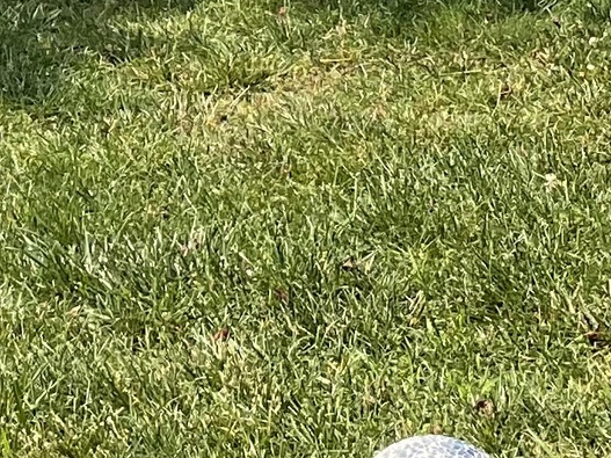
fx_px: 2982
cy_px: -281
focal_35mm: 169
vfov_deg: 8.5
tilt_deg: -7.6
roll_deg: +2.2
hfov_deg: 11.5
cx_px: -101
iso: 16
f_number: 1.8
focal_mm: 3
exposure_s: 1/657
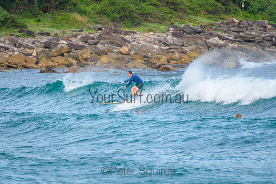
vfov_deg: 2.3
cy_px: 92
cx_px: 138
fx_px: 4601
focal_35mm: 600
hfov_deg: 3.4
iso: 900
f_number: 5.6
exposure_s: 1/1600
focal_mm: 400
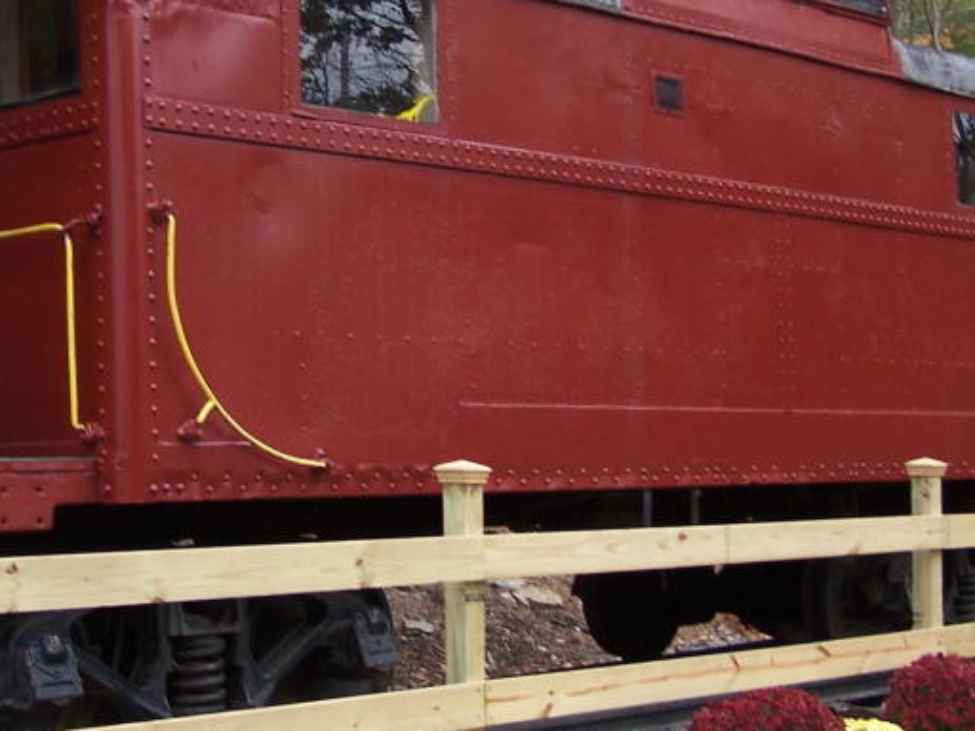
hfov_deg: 25.6
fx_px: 2141
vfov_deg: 19.3
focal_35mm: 76
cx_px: 356
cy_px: 270
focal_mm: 6.3
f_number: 2.8
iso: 80
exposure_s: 1/160
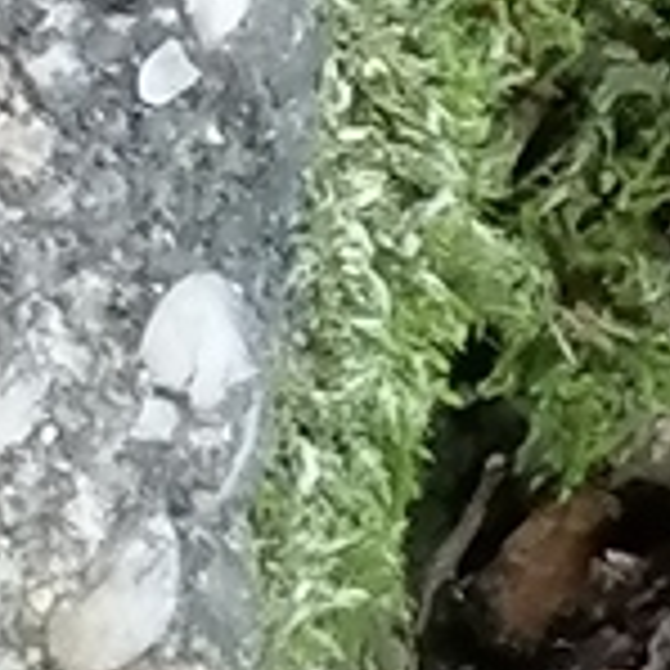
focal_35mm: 515
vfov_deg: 3.4
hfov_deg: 3.4
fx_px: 11277
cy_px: 1241
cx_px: 832
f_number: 1.8
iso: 320
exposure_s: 1/33.3
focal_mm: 3.95
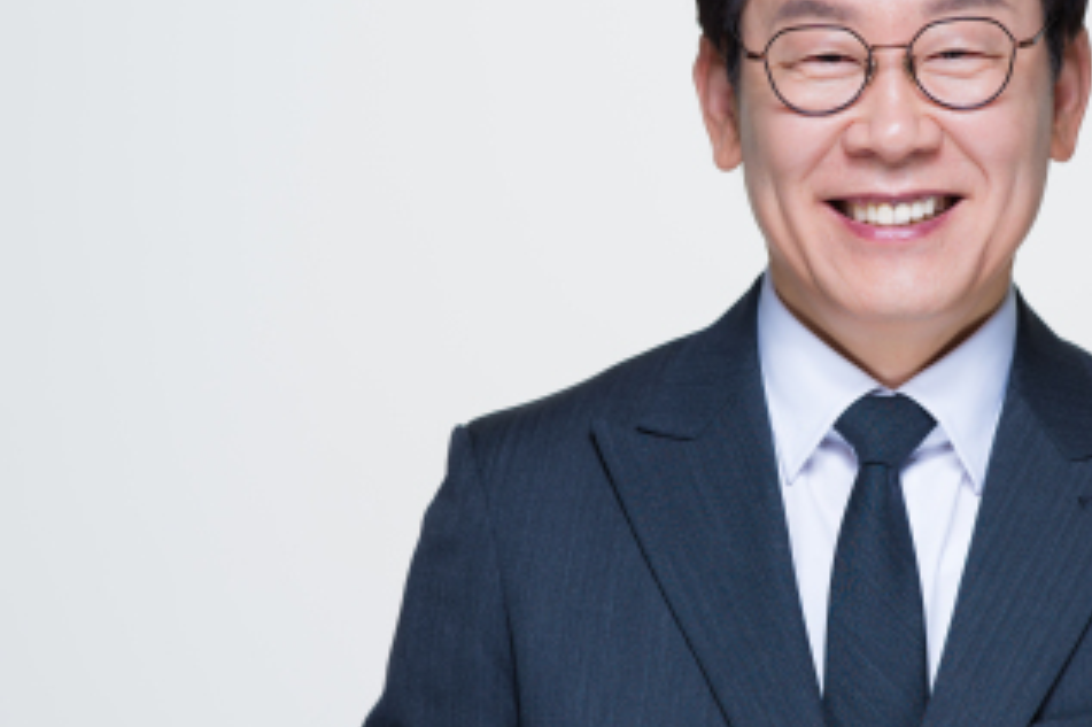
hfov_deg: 9.6
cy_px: 422
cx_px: 844
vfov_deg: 6.4
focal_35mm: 215
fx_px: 6518
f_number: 4
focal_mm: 105
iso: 64
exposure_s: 1/250
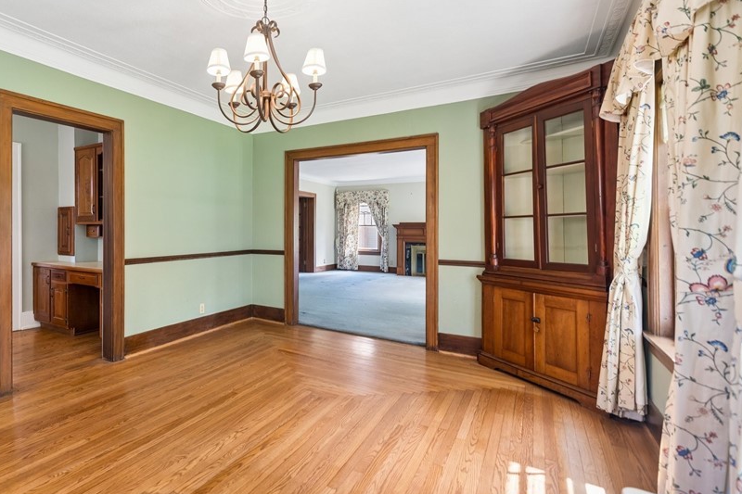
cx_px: 257
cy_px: 229
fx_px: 392
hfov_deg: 84.4
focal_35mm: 19
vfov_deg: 64.5
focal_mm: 14
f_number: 2.8
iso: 200
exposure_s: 1/60
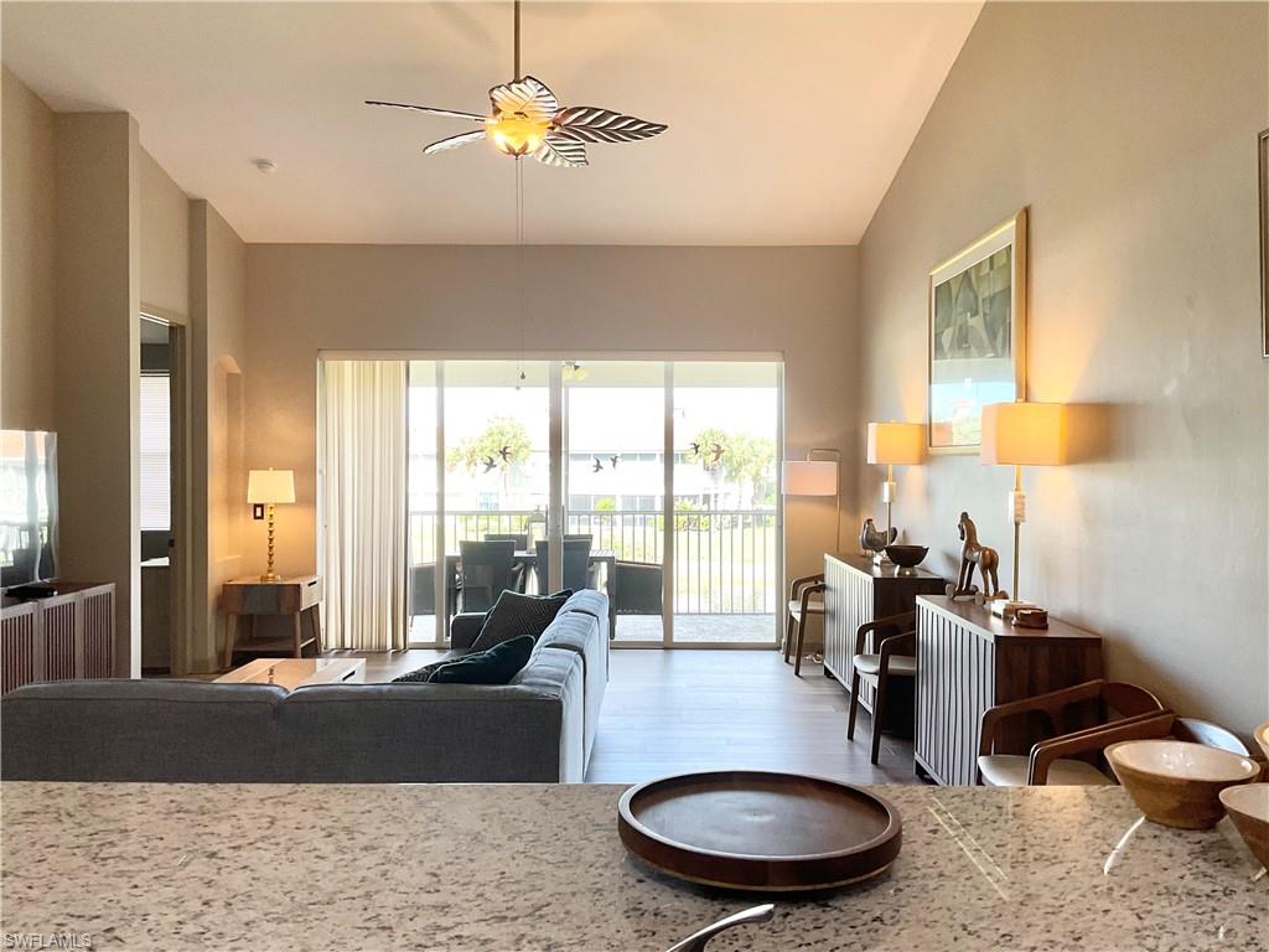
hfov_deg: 61.7
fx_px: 1063
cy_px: 476
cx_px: 634
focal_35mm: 29
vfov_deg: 48.2
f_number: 1.8
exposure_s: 1/120
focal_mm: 3
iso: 50
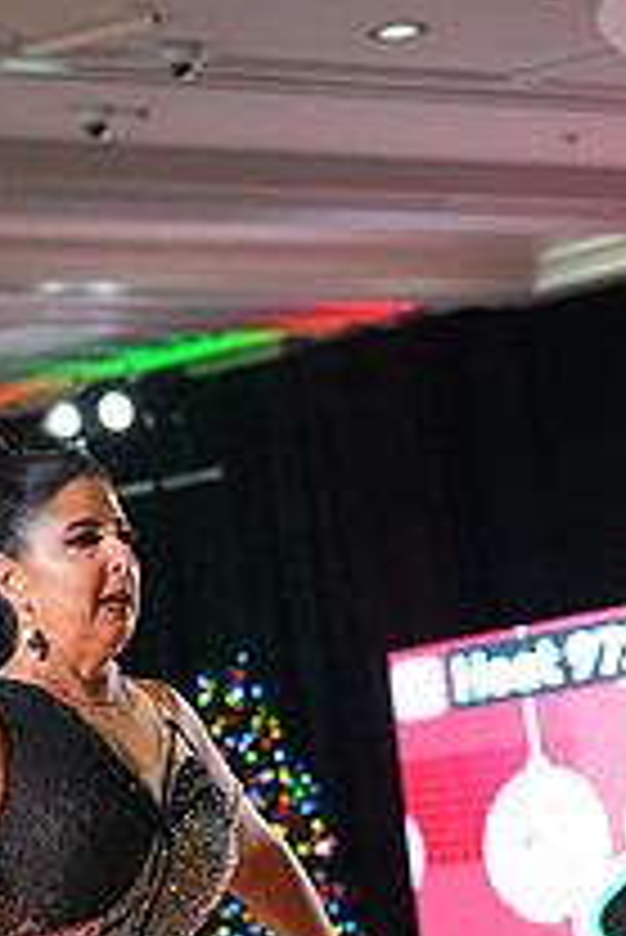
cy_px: 1184
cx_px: -110
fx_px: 6171
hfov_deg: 5.8
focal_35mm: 237
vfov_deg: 8.6
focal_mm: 85
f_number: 5
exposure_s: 1/400
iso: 8000
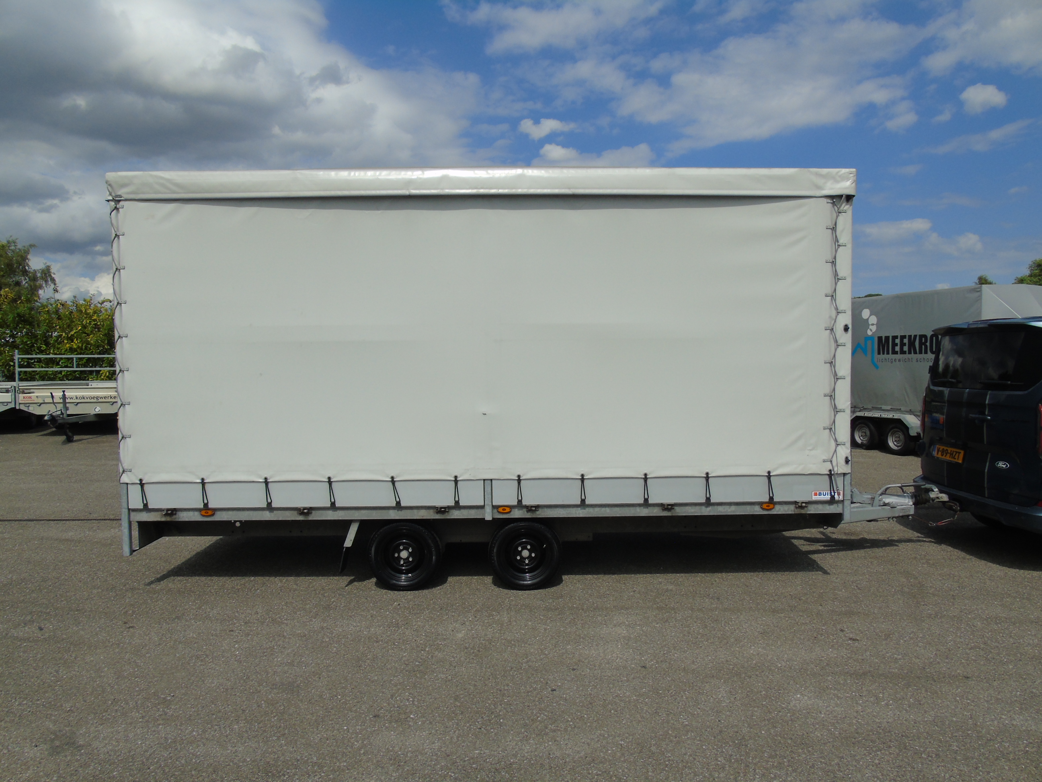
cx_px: 521
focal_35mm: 25
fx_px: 753
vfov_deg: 54.9
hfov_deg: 69.4
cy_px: 391
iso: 80
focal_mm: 4.4
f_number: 5.1
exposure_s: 1/1000
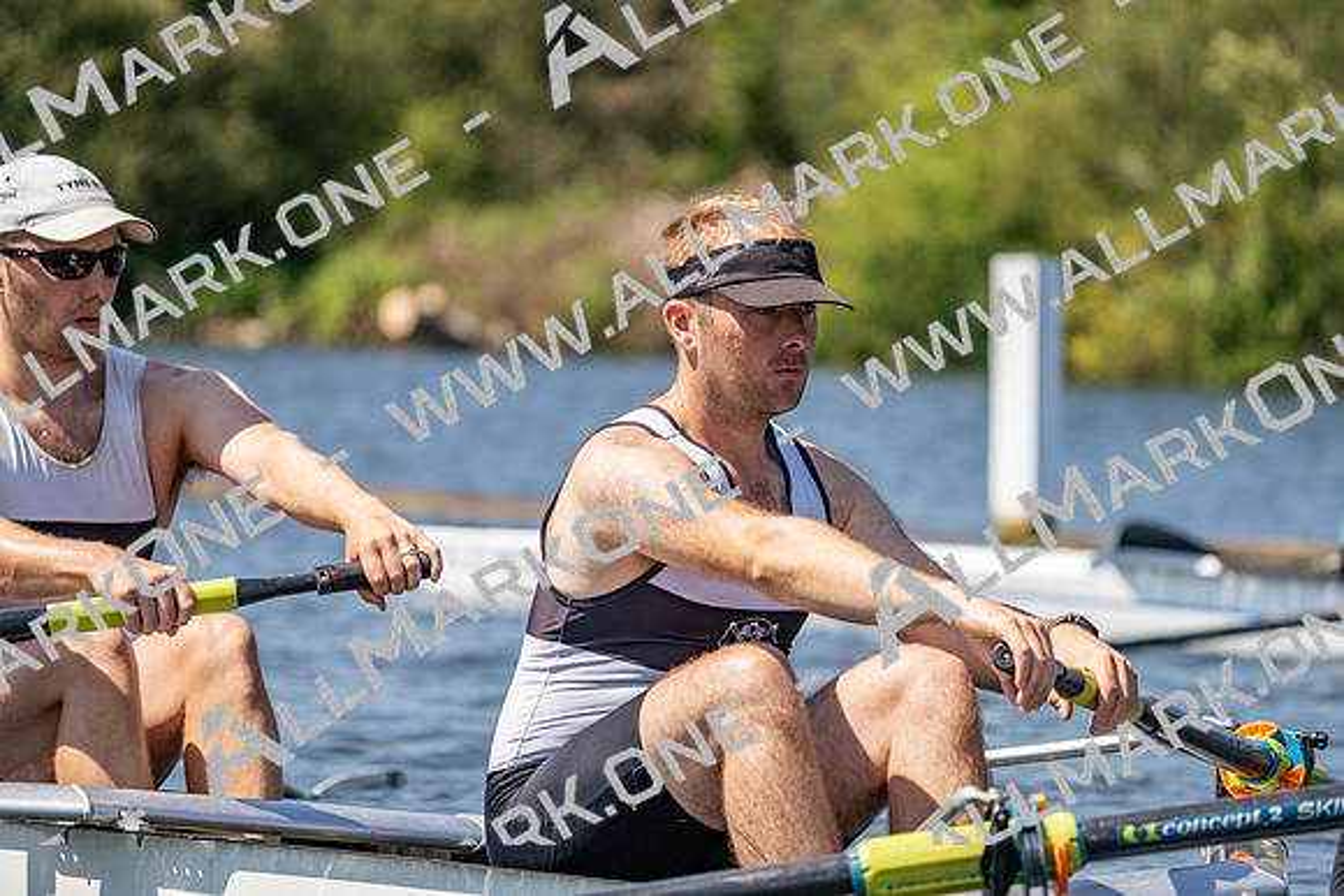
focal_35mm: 257
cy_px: 448
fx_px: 9596
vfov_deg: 5.4
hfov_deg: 8.0
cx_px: 672
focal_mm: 257
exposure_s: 1/2000
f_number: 5.6
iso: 320
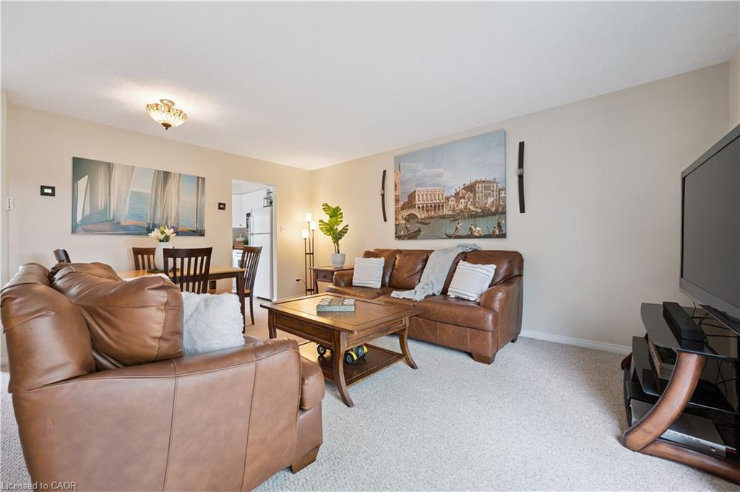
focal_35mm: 14
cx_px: 370
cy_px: 246
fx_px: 288
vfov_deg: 81.1
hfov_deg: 104.3
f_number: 8
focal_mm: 14
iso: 200
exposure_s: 1/10
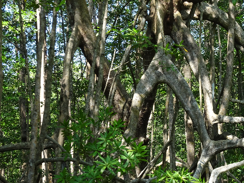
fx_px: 973
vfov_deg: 10.7
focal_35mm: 138
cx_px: 184
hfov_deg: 14.2
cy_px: 88
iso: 80
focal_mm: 13.69
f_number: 5
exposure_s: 1/80
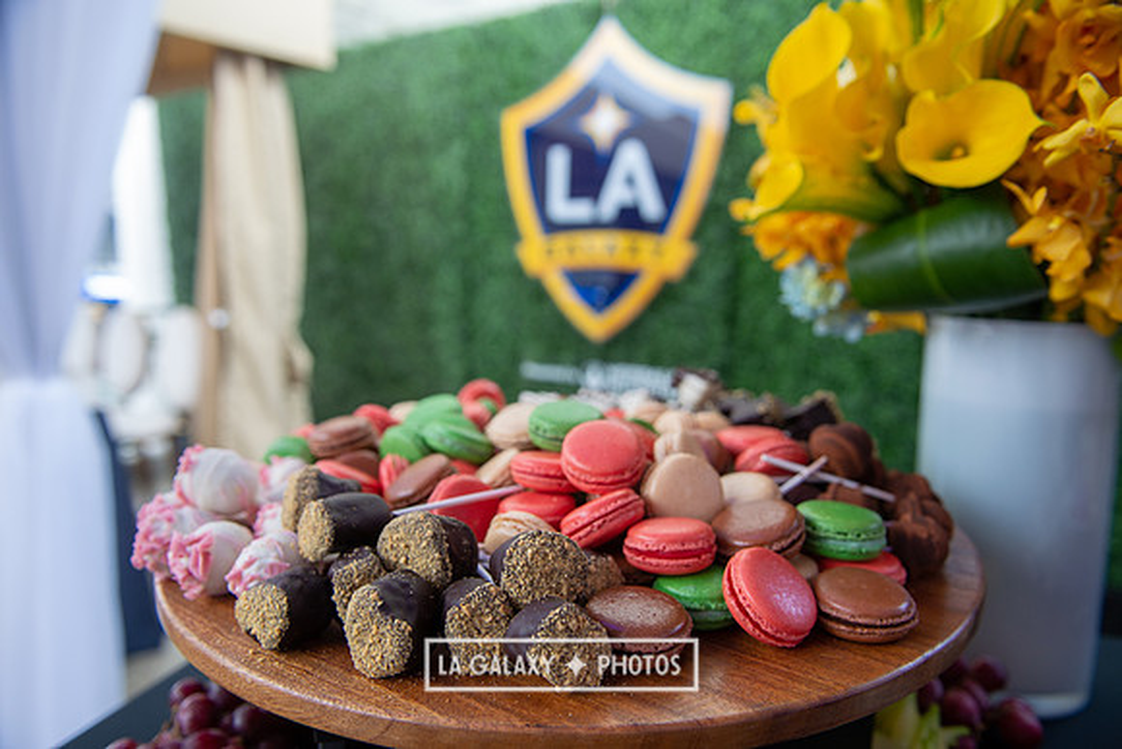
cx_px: 561
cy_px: 374
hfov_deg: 67.4
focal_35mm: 27
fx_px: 842
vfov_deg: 48.0
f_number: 3.5
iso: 500
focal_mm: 27
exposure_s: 1/250
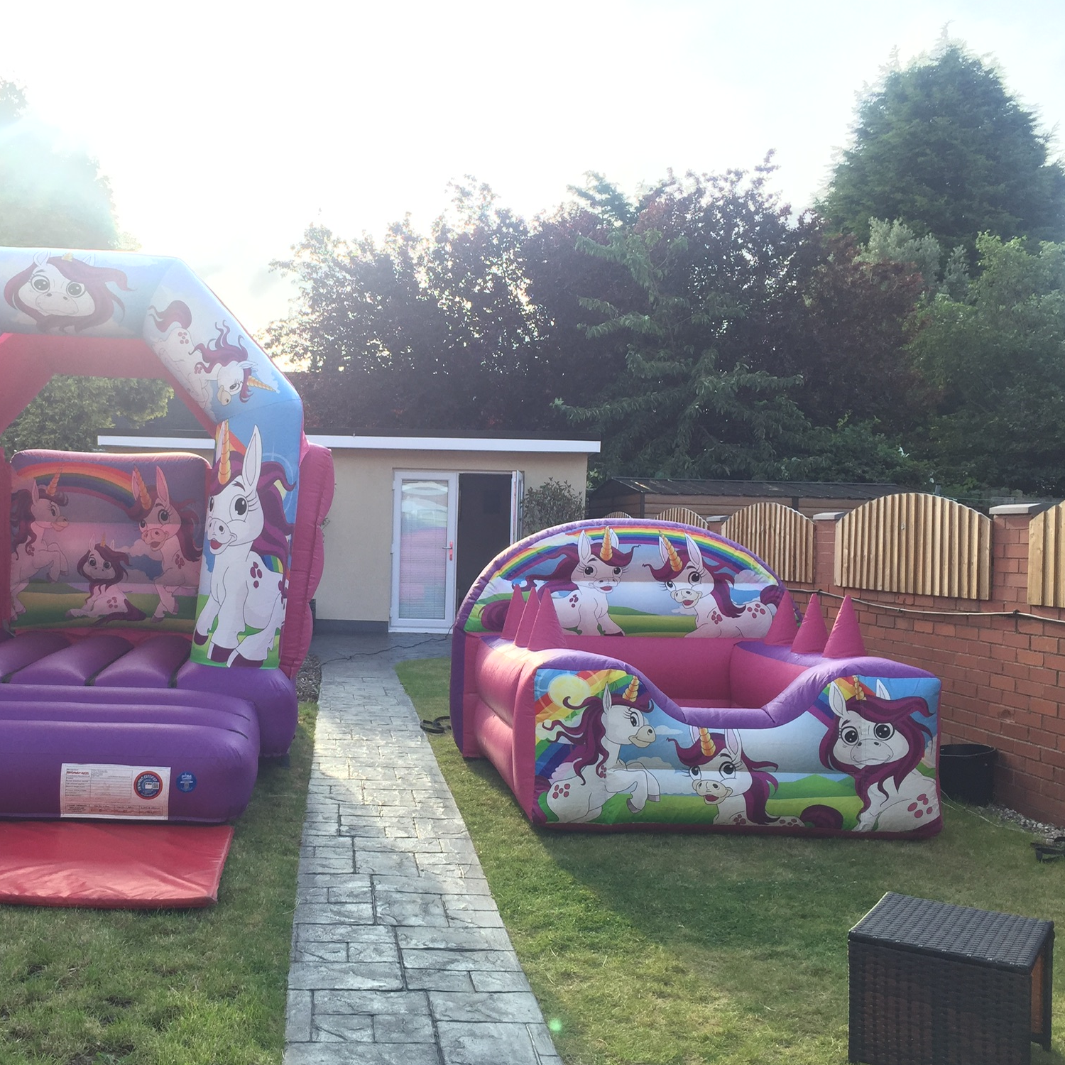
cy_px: 537
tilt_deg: -1.7
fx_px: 1218
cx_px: 350
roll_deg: -0.5
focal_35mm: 35
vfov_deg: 47.2
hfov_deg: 46.4
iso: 32
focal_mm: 4.15
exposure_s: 1/471
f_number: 2.2
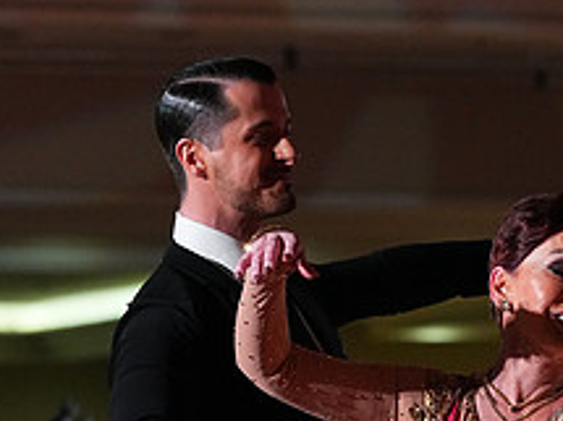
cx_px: 467
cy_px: 638
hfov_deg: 5.3
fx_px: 6031
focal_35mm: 371
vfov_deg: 4.0
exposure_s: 1/400
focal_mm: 143
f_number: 5
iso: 6400
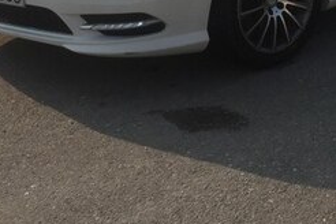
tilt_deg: -11.8
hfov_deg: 23.4
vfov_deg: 16.0
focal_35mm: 81
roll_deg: -1.3
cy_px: -64
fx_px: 756
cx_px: 377
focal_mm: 4.15
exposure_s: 1/3049
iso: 32
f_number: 2.2
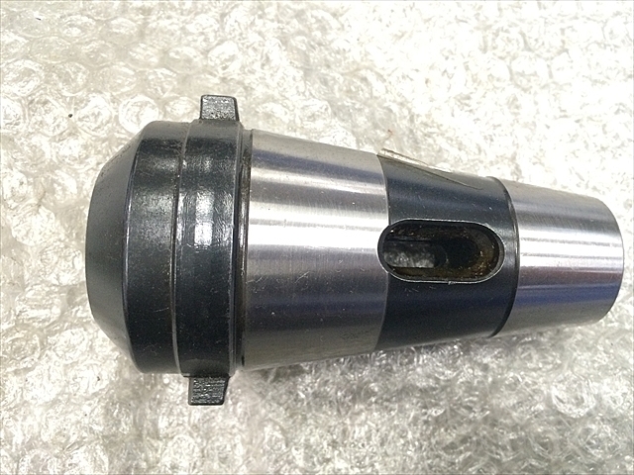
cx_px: 317
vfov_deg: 48.2
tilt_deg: -78.8
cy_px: 238
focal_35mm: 29
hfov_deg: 61.7
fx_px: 531
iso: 250
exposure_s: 1/30
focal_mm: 4.15
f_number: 2.2
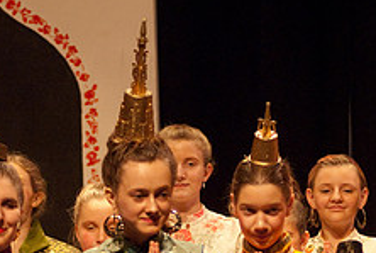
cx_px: 129
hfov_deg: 4.5
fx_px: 4751
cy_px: 323
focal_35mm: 454
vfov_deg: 3.0
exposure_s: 1/125
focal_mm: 116
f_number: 2.8
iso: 1000
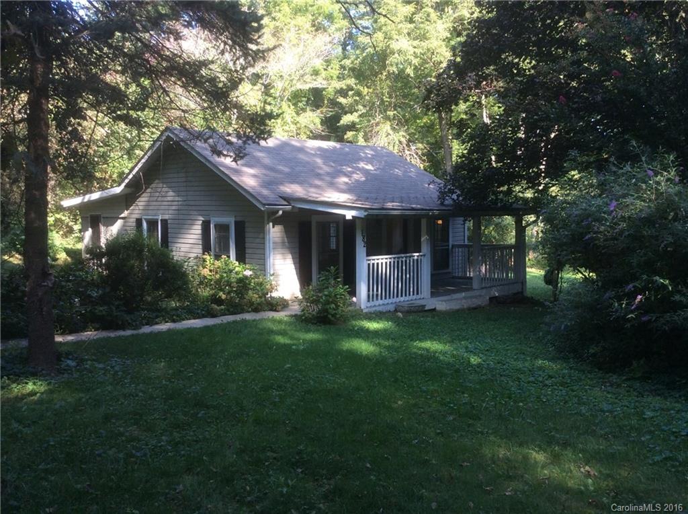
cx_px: 344
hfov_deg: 56.9
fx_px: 635
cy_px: 257
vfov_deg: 44.0
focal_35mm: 32
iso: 40
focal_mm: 3.3
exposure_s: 1/120
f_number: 2.4
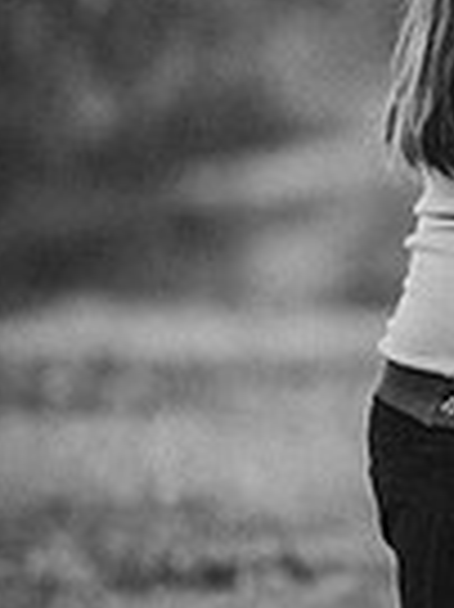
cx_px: 1268
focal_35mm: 825
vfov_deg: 2.4
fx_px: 14450
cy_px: 16
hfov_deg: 1.8
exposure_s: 1/200
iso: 100
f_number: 2.8
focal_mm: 200
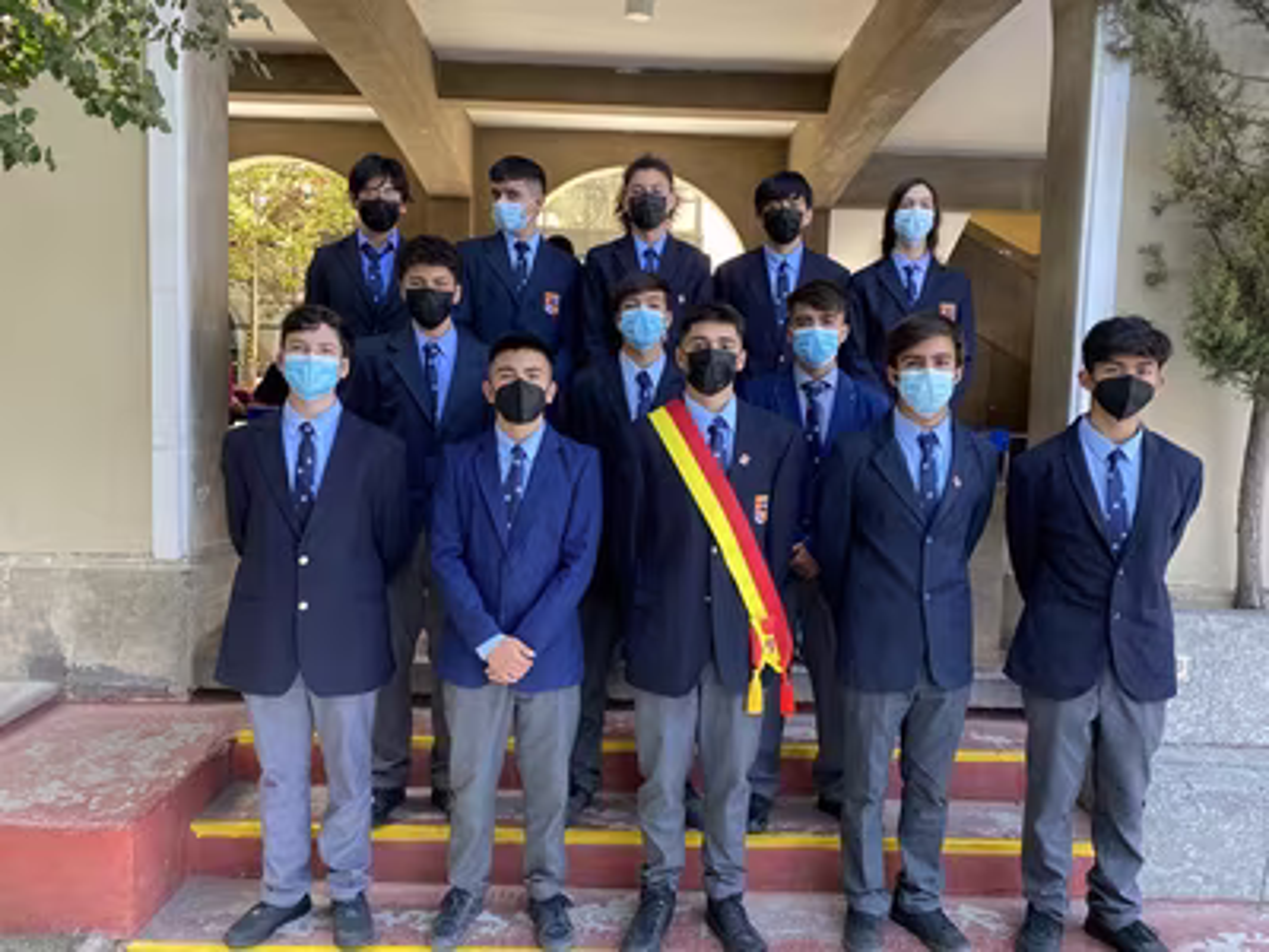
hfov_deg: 67.3
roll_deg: -1.8
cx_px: 634
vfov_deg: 53.1
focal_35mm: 26
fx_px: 953
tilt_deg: -5.5
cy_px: 476
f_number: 1.8
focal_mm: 4.25
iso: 50
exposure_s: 1/122
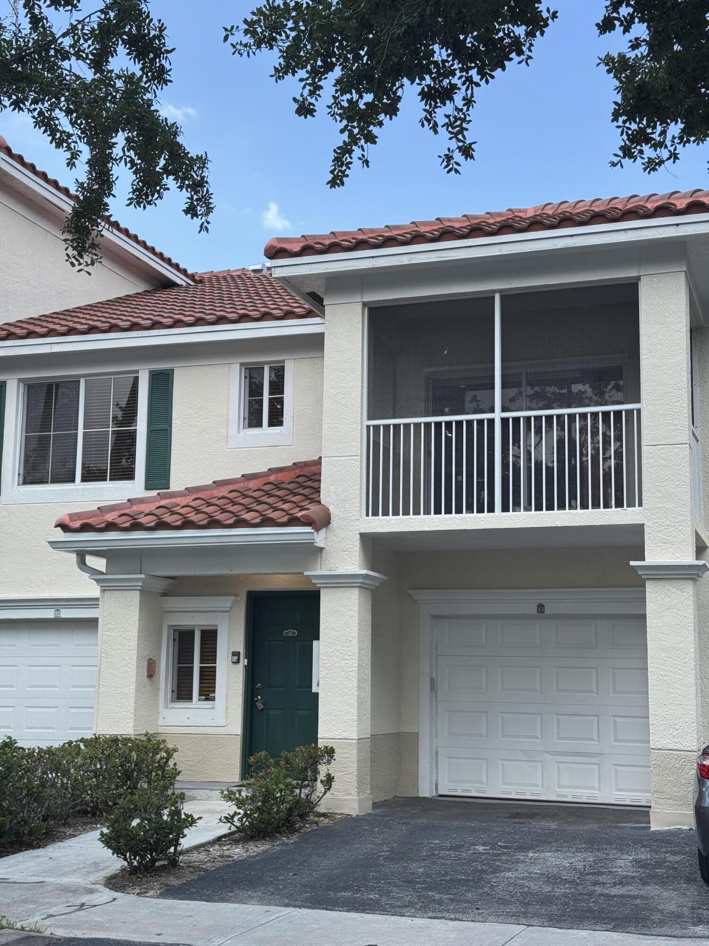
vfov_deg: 39.7
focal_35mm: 48
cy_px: 473
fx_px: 1311
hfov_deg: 30.3
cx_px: 354
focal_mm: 6.76
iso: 64
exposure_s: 1/1427
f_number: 1.78
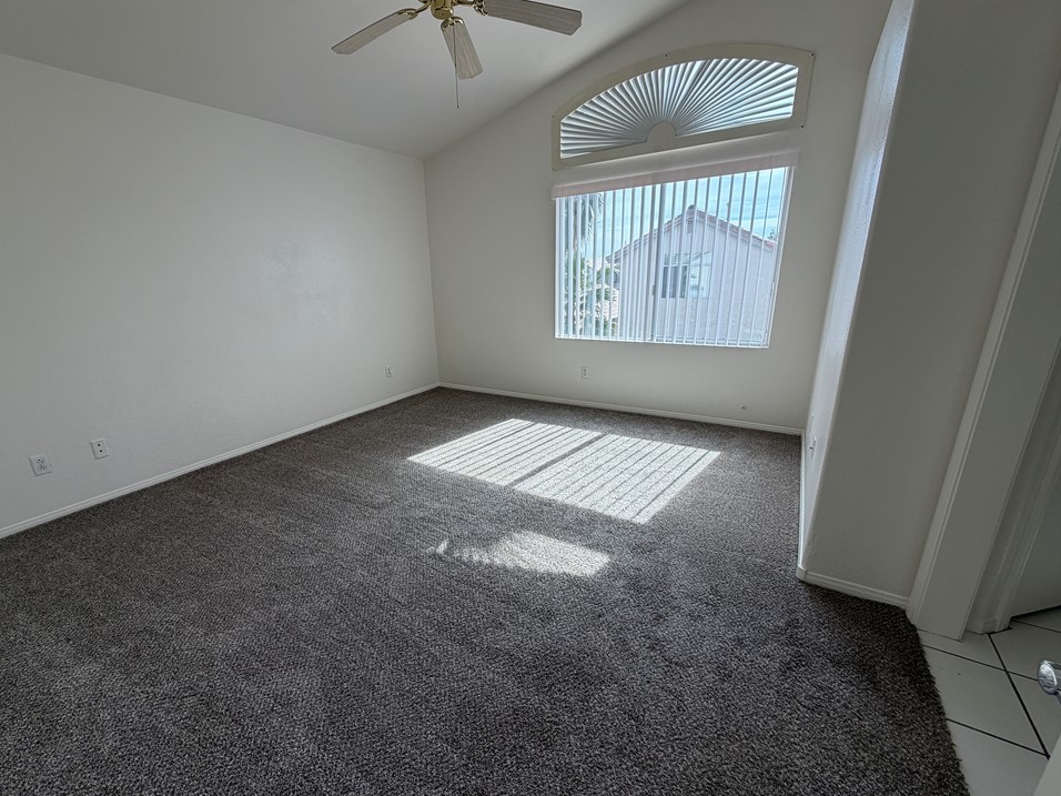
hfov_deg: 98.0
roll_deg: +2.9
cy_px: 411
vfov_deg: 81.7
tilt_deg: -16.8
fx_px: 460
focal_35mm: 15
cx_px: 495
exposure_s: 1/342
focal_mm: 2.22
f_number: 2.2
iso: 50
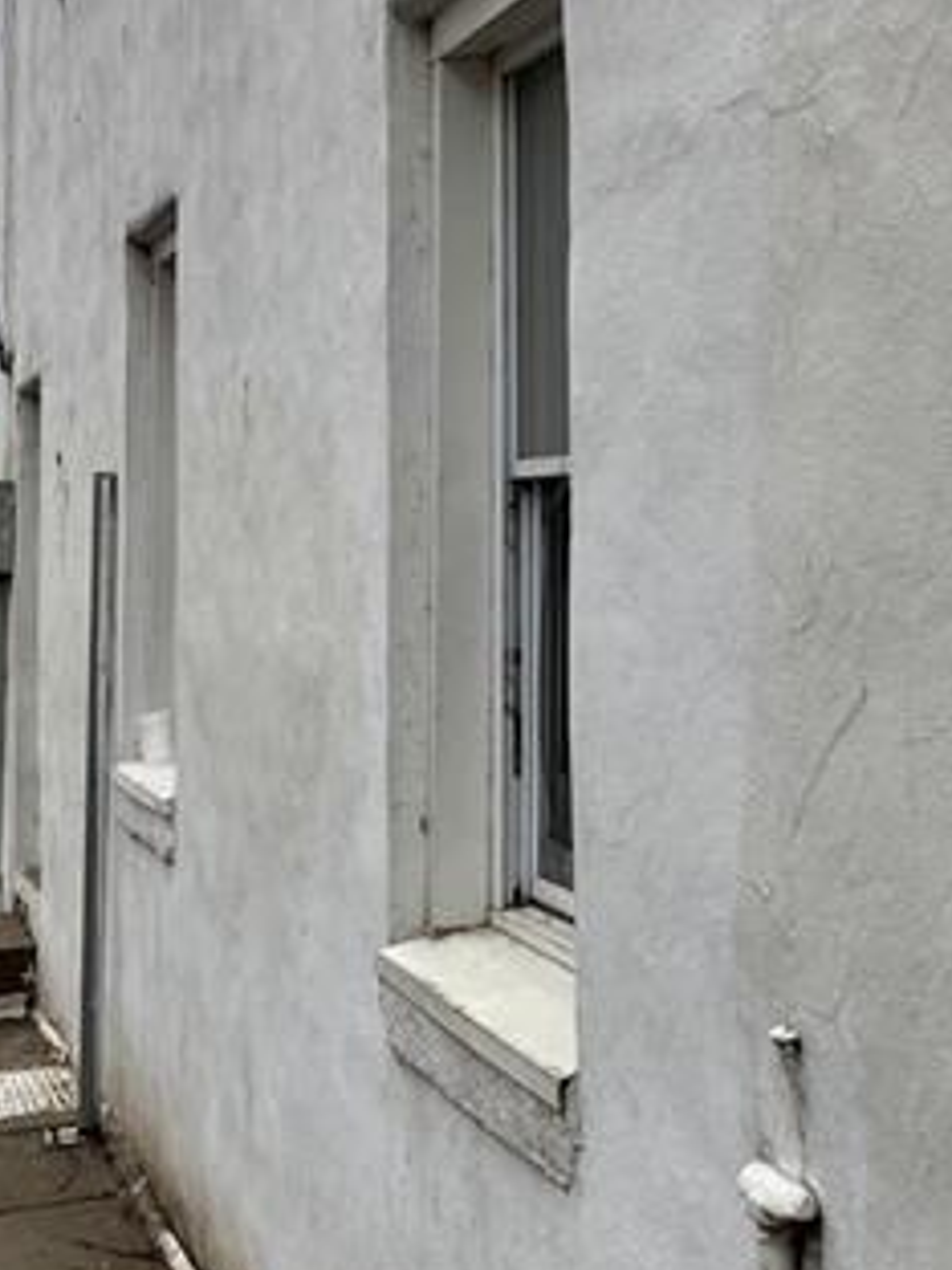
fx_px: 2347
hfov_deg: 22.8
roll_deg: +0.2
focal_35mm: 64
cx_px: 671
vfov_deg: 29.9
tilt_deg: +5.7
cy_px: 350
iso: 32
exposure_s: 1/611
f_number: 1.6
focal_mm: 5.1
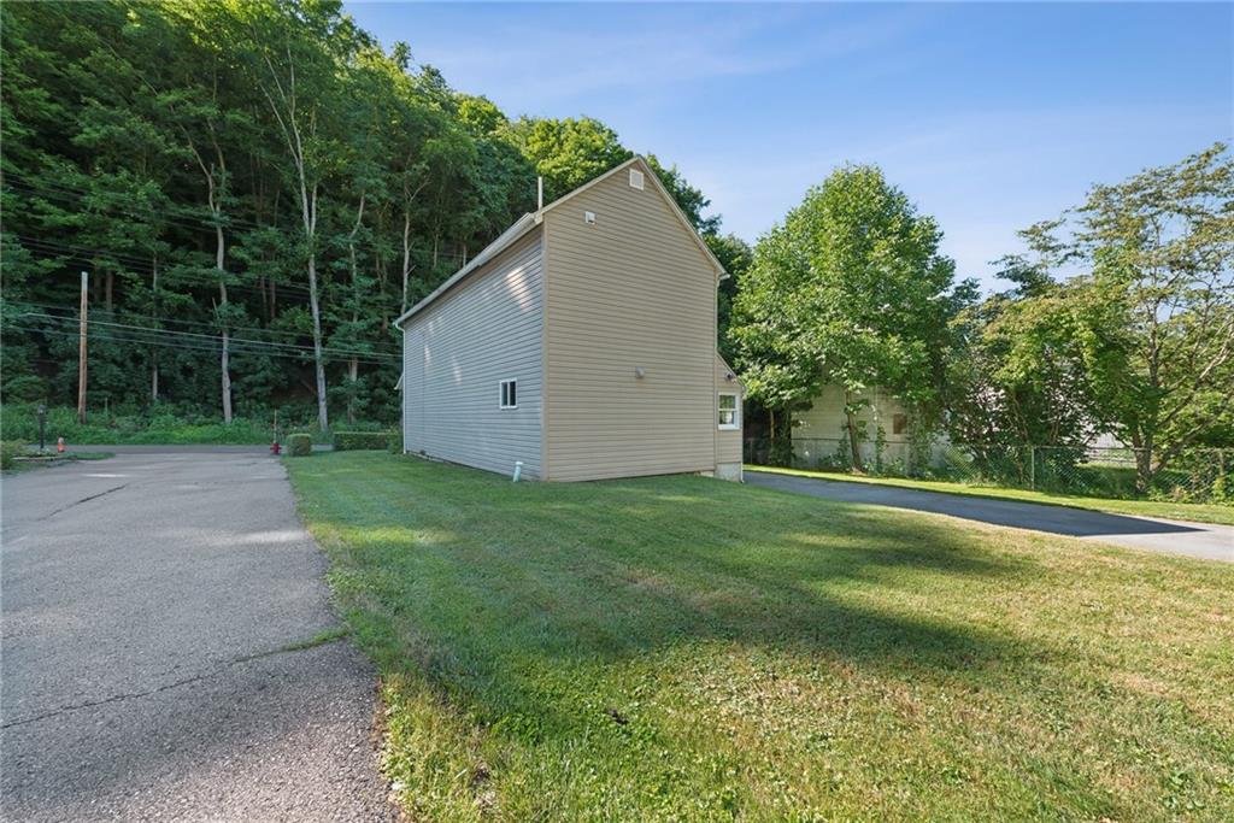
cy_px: 412
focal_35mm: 14
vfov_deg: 81.2
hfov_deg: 104.2
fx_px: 480
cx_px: 617
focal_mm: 14
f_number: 11
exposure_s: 1/10
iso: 50
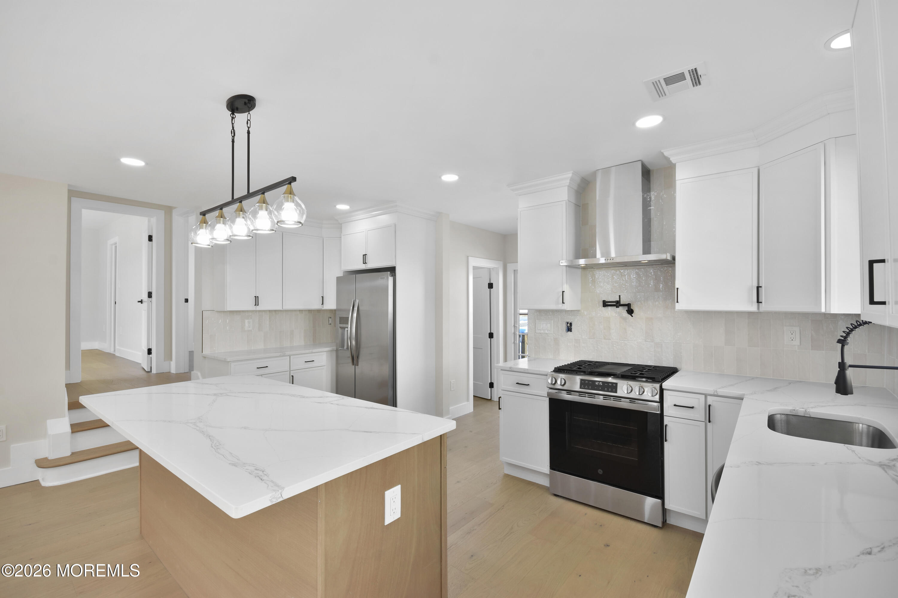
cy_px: 299
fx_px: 374
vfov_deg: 77.3
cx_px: 449
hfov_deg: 100.4
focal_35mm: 15
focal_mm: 10
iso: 250
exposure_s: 1/13
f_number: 8
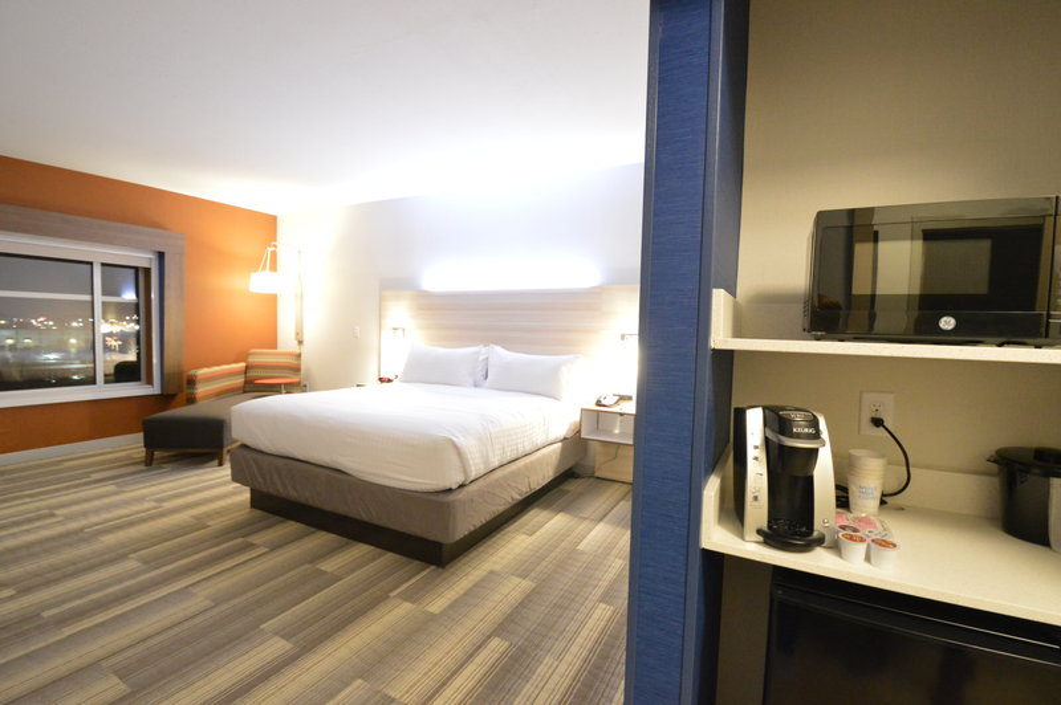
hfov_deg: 100.4
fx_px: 442
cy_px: 352
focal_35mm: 15
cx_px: 530
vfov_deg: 77.2
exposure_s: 1/5
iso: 3200
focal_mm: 10
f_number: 7.1
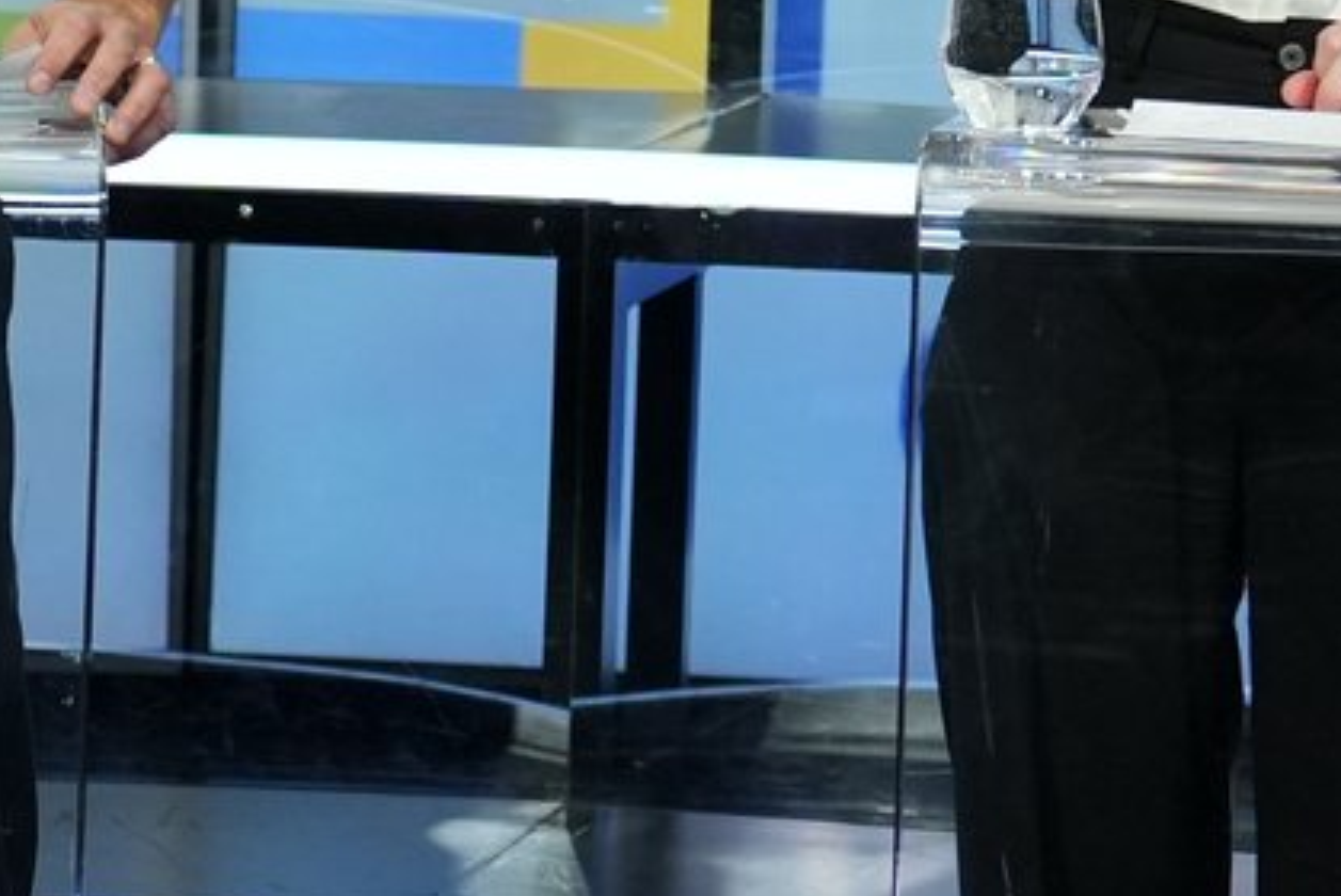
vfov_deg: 3.5
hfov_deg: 5.2
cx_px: -285
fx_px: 14798
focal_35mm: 397
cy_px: -253
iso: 1600
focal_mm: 74
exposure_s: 1/160
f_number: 3.5
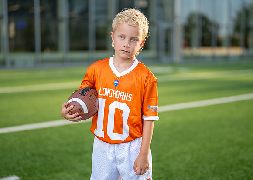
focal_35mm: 59
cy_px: 89
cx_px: 124
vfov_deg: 24.2
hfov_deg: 33.4
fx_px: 422
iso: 100
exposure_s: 1/2000
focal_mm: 50
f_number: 1.2
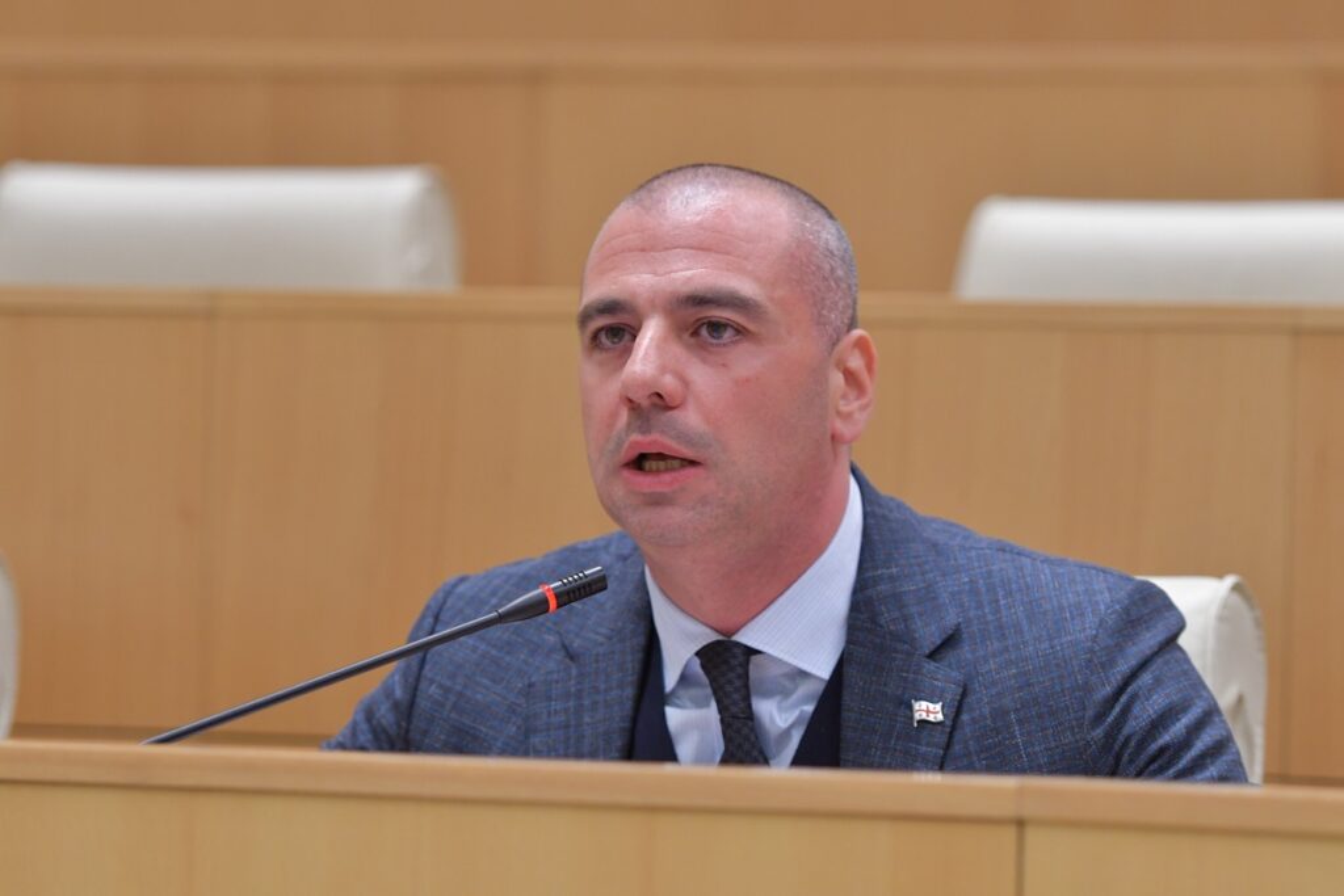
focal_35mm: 188
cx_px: 672
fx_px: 7001
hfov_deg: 11.0
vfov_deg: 7.3
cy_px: 448
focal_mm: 125
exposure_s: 1/125
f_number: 2.8
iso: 1250
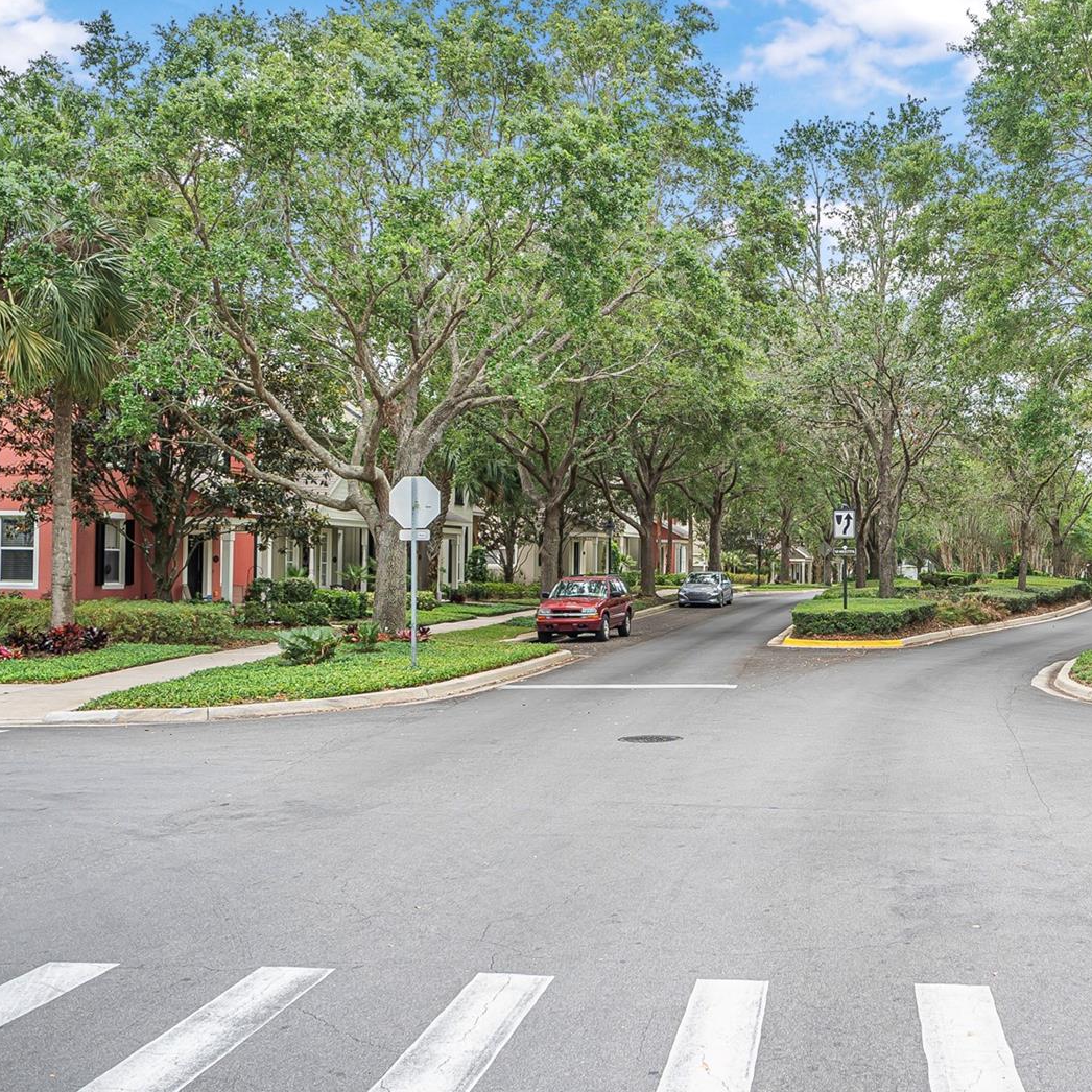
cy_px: 538
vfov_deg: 42.8
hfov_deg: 41.6
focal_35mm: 39
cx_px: 813
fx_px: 1392
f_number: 6.3
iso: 100
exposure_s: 1/100
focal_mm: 20
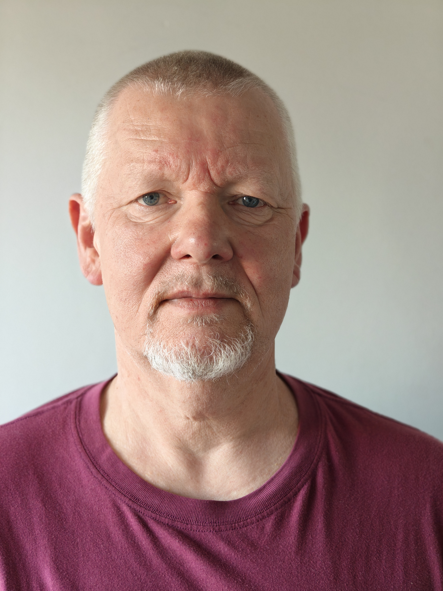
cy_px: 296
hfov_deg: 21.0
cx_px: 222
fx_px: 1194
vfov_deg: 27.8
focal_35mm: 70
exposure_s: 1/50
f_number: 5.6
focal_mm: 13.3
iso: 400
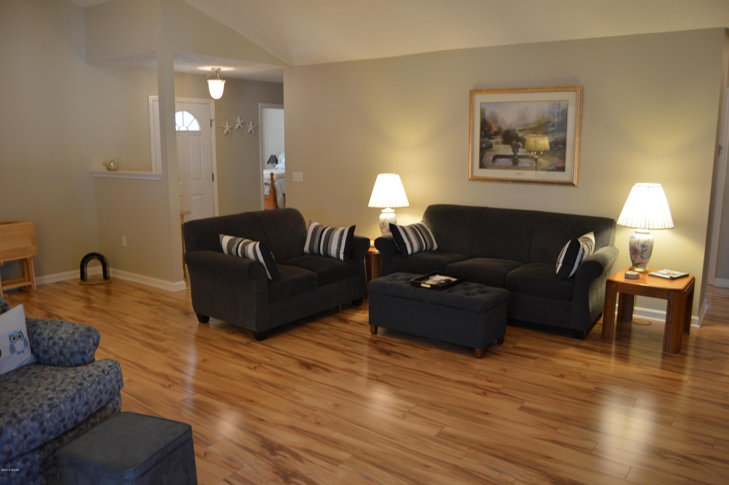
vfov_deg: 47.8
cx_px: 364
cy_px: 242
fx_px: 546
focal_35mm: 27
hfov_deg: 67.4
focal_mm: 18
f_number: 3.5
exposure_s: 1/10
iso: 100
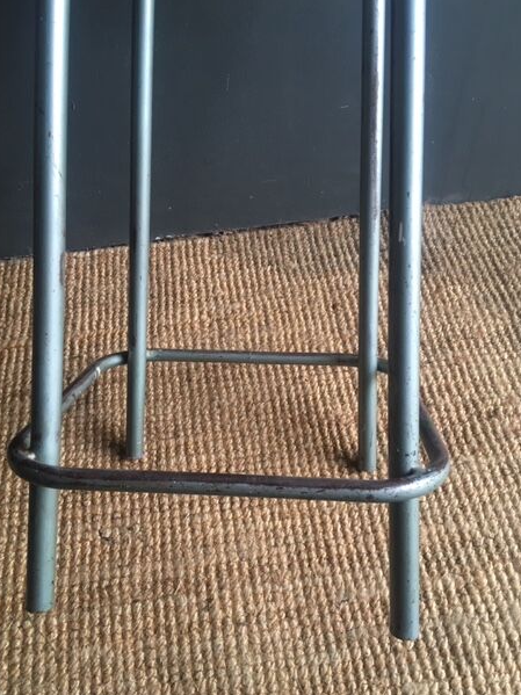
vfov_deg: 58.4
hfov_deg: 45.4
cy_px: 348
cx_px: 248
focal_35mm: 31
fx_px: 622
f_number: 2.2
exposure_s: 1/33
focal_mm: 4.15
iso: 64
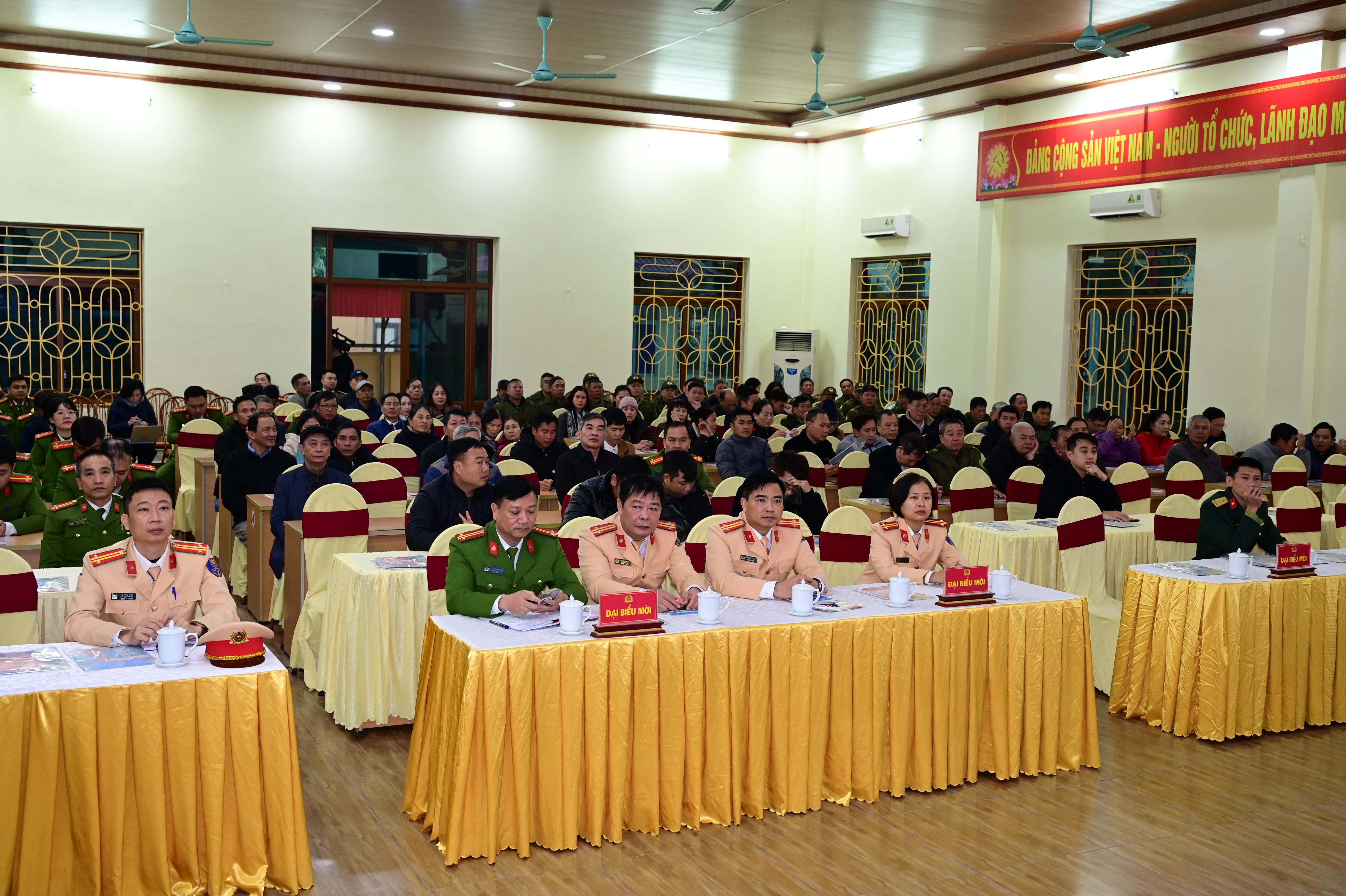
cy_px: 448
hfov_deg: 53.1
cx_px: 673
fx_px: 1346
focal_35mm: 36
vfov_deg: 36.9
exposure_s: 1/160
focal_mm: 36
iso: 1600
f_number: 4
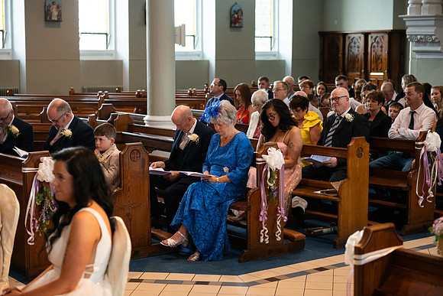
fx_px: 862
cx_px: 222
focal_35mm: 70
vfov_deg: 19.5
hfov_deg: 28.8
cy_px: 148
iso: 800
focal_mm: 70
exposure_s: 1/160
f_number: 3.5
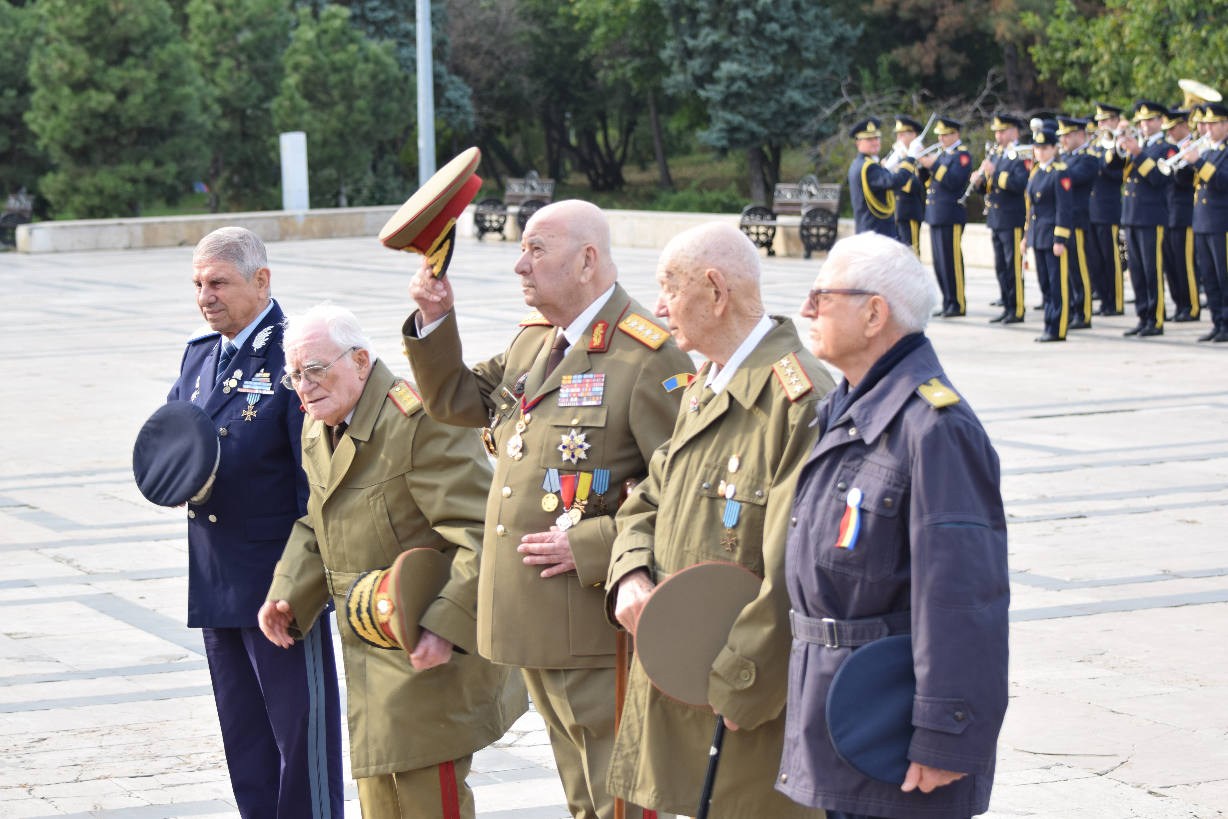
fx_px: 3581
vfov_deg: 13.0
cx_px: 614
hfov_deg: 19.5
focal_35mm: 105
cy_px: 410
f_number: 4.5
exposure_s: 1/160
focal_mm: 70
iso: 160
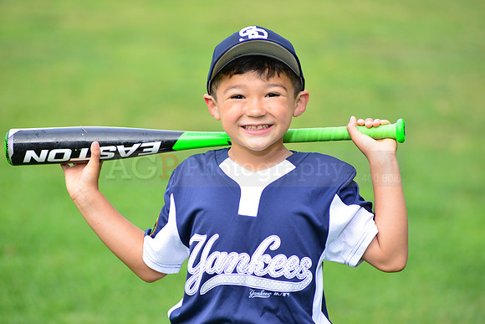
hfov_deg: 10.3
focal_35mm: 200
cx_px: 242
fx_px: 2695
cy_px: 162
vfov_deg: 6.9
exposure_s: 1/200
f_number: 5.6
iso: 320
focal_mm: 200
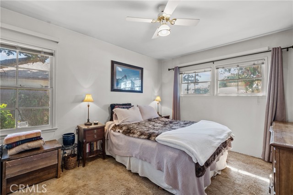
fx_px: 122
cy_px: 98
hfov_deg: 100.4
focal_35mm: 15
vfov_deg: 77.4
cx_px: 146
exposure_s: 1/1.67
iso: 250
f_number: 9
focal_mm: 15
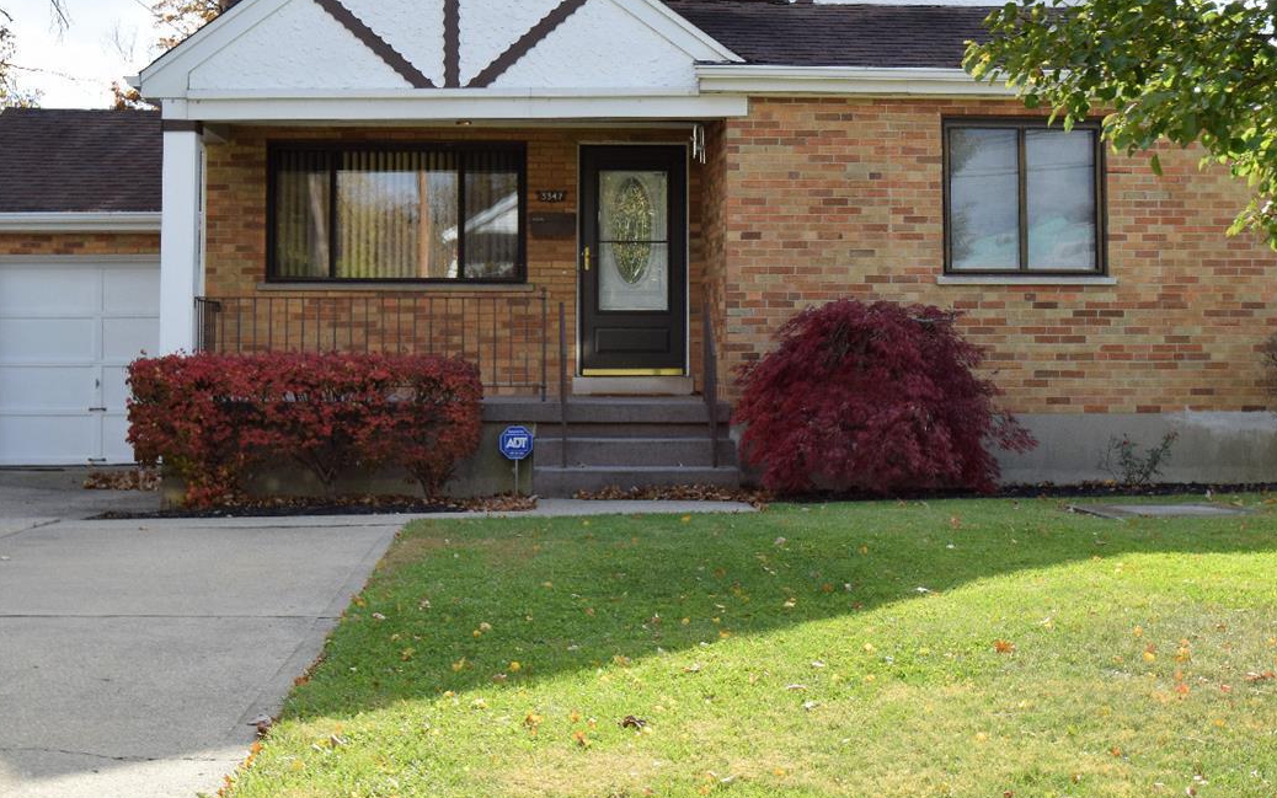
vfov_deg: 24.1
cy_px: 189
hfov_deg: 38.2
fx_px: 1845
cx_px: 629
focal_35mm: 53
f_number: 8
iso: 280
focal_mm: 24
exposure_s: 1/250
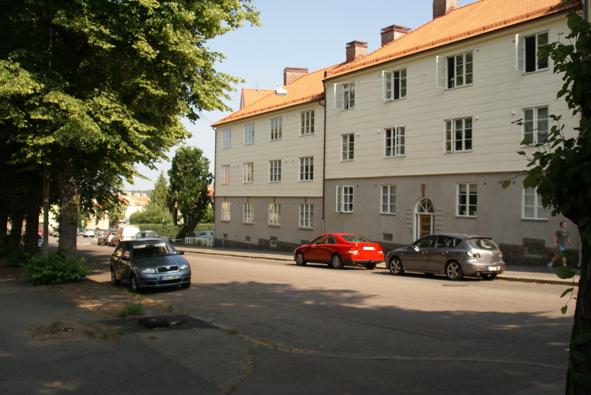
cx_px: 296
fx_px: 592
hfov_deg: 53.1
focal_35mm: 36
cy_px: 198
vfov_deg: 37.0
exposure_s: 1/1250
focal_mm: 24
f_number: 4.5
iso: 200
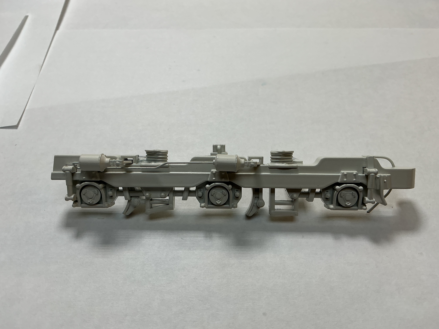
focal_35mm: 29
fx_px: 368
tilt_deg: -52.3
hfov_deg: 61.7
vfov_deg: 48.2
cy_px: 164
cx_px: 220
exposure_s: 1/243
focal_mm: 3
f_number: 1.8
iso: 20
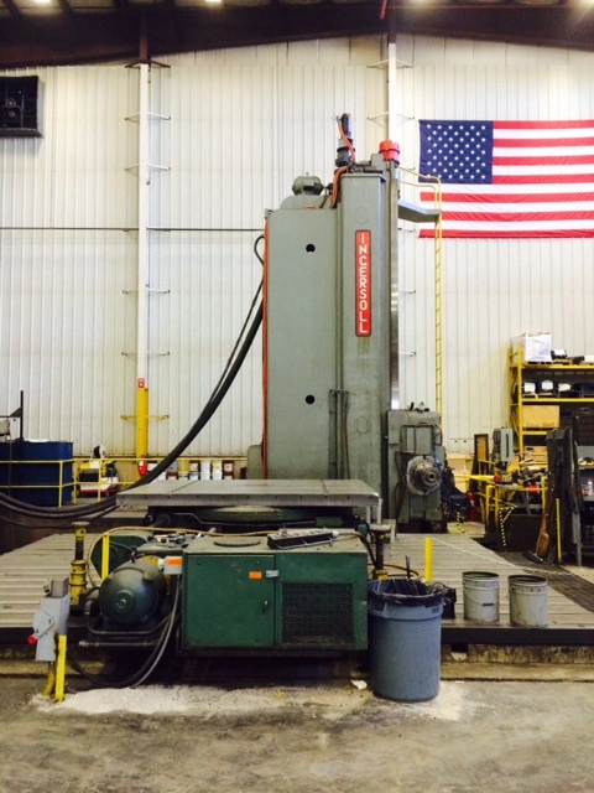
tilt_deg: -0.2
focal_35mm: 29
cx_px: 297
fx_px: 664
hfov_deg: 48.2
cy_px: 396
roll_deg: +1.0
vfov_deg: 61.7
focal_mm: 4.15
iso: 200
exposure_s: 1/30
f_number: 2.2
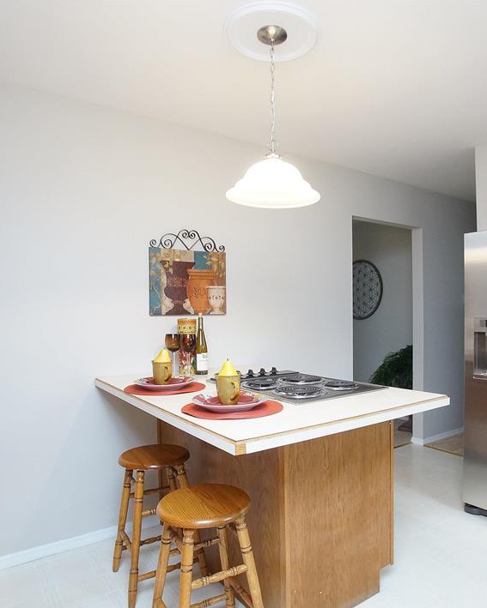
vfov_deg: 70.9
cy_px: 308
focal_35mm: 24
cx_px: 294
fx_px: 427
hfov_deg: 58.8
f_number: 4.5
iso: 800
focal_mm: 11
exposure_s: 1/60
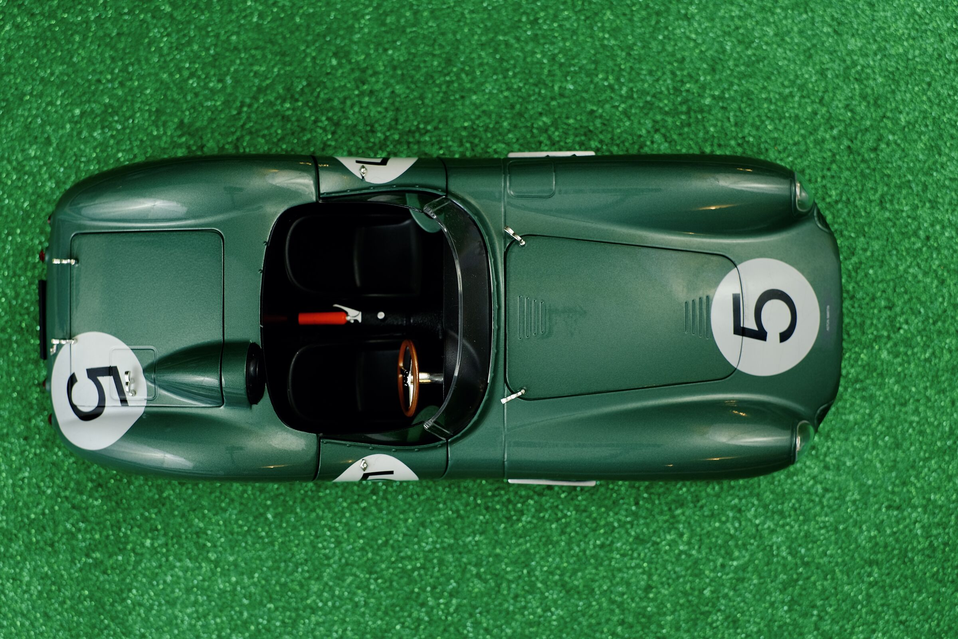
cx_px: 479
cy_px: 320
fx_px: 1410
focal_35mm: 53
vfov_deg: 25.5
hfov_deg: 37.5
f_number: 4
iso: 160
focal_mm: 35
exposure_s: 1/28
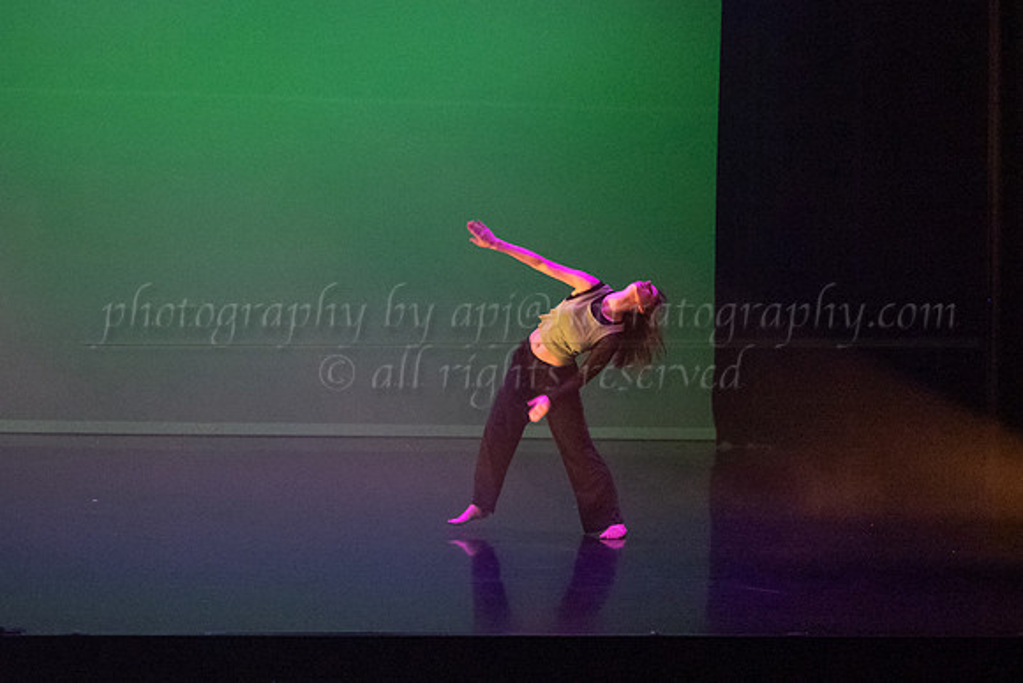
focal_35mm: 95
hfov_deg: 21.5
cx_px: 587
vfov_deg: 14.5
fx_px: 2692
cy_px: 345
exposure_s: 1/250
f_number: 3.2
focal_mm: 58
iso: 4000
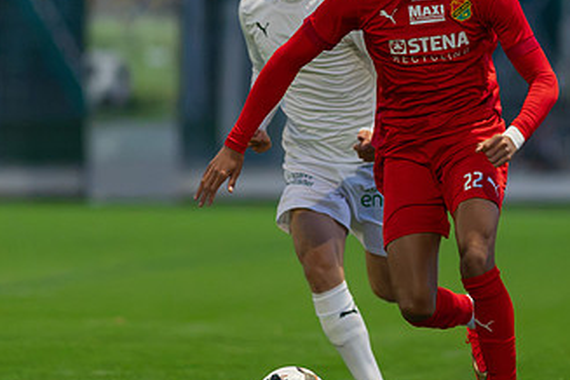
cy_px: 102
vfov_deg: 1.7
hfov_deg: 2.6
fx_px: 12634
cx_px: 417
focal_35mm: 798
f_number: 3.2
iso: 8000
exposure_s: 1/800
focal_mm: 300
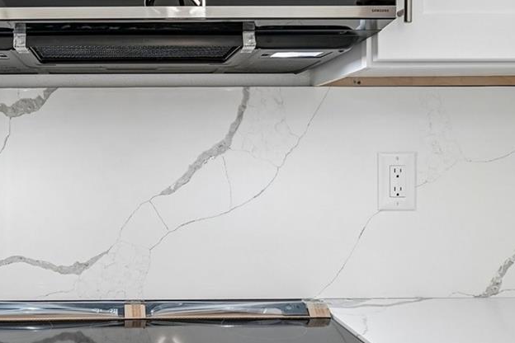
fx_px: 586
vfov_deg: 32.6
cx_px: 116
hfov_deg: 45.4
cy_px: 155
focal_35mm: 41
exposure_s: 1/25
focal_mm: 16
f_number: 8
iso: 400
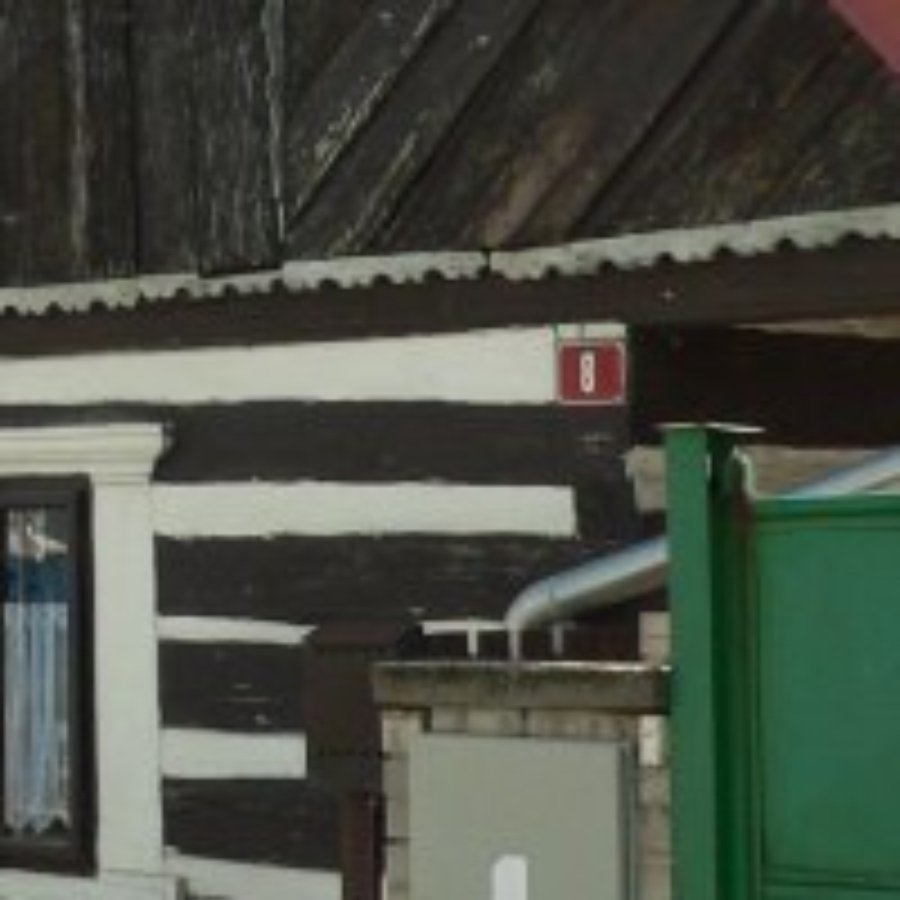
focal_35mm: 127
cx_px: -324
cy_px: -54
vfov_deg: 13.5
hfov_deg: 13.2
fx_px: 3736
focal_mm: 6
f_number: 4
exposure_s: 1/250
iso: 80
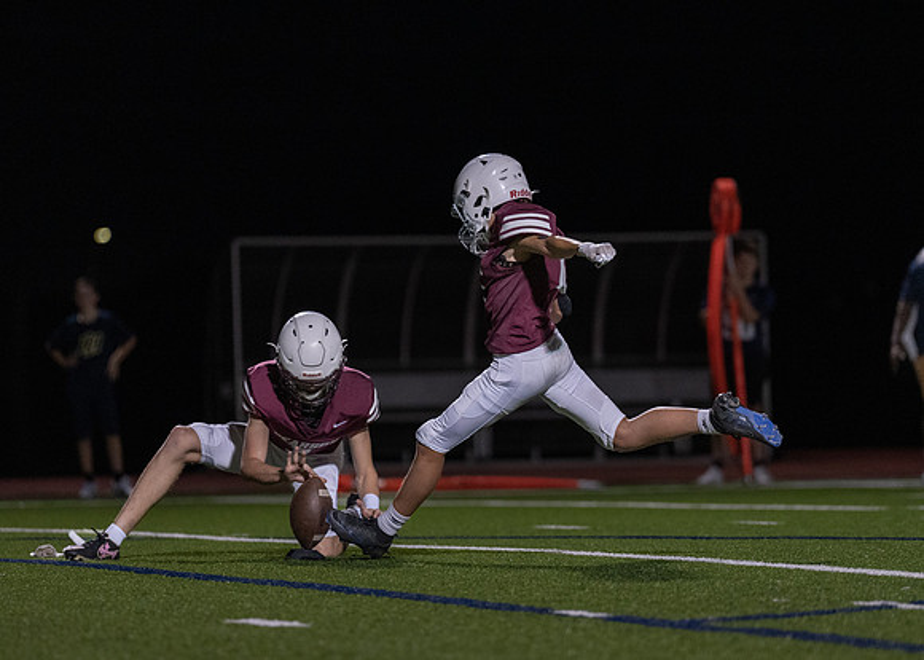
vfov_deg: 5.0
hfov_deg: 7.0
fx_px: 7598
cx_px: 516
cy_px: 343
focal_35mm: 290
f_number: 2.8
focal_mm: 200
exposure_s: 1/1000
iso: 3200
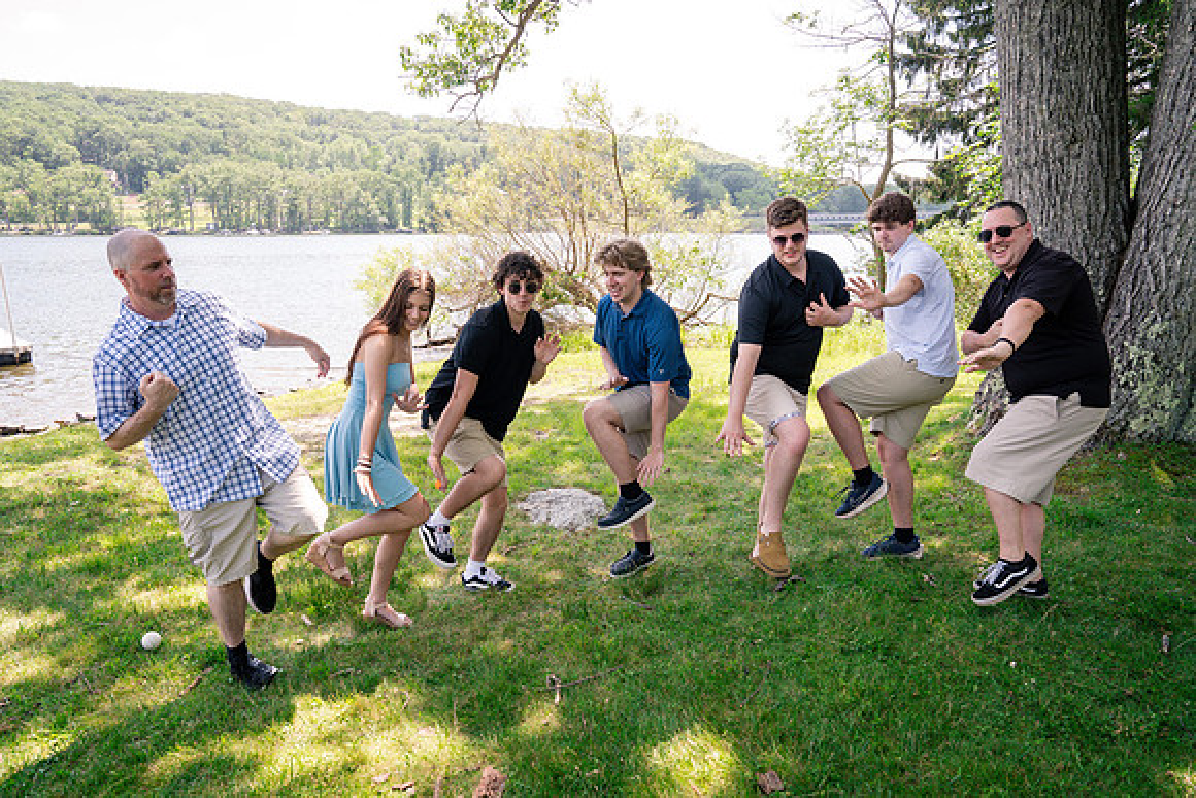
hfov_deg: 73.7
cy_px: 399
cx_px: 598
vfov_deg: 53.2
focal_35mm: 24
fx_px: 797
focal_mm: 24
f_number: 7.1
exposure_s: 1/250
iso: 640
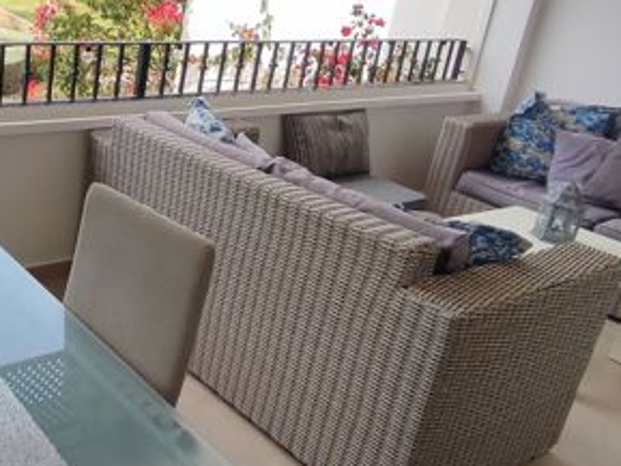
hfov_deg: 41.3
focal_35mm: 39
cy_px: 151
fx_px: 700
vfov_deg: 36.4
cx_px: -8
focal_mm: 1.65
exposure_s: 1/603
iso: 50
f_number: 2.2
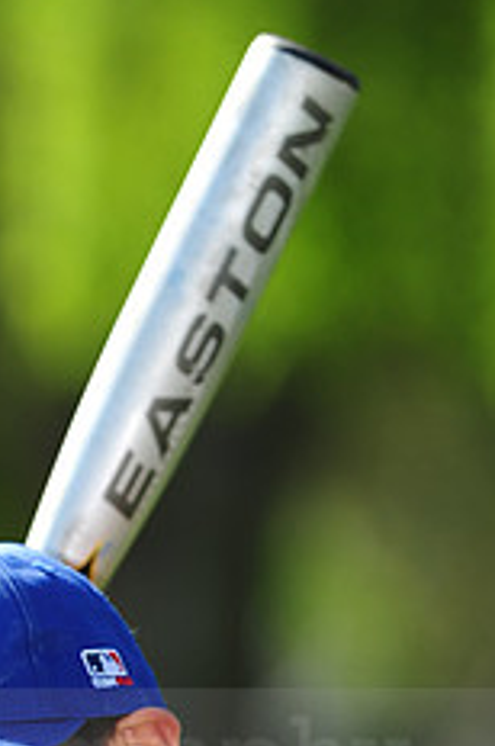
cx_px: -10
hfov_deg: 2.7
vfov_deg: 4.1
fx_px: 10363
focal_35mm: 501
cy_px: 733
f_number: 4.5
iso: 200
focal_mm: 200
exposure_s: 1/800
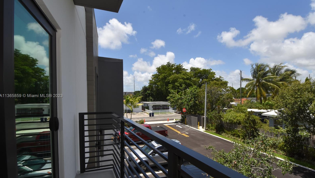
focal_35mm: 16
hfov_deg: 99.4
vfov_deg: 67.0
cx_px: 159
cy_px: 96
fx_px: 134
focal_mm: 10
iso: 200
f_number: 13
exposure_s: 1/250
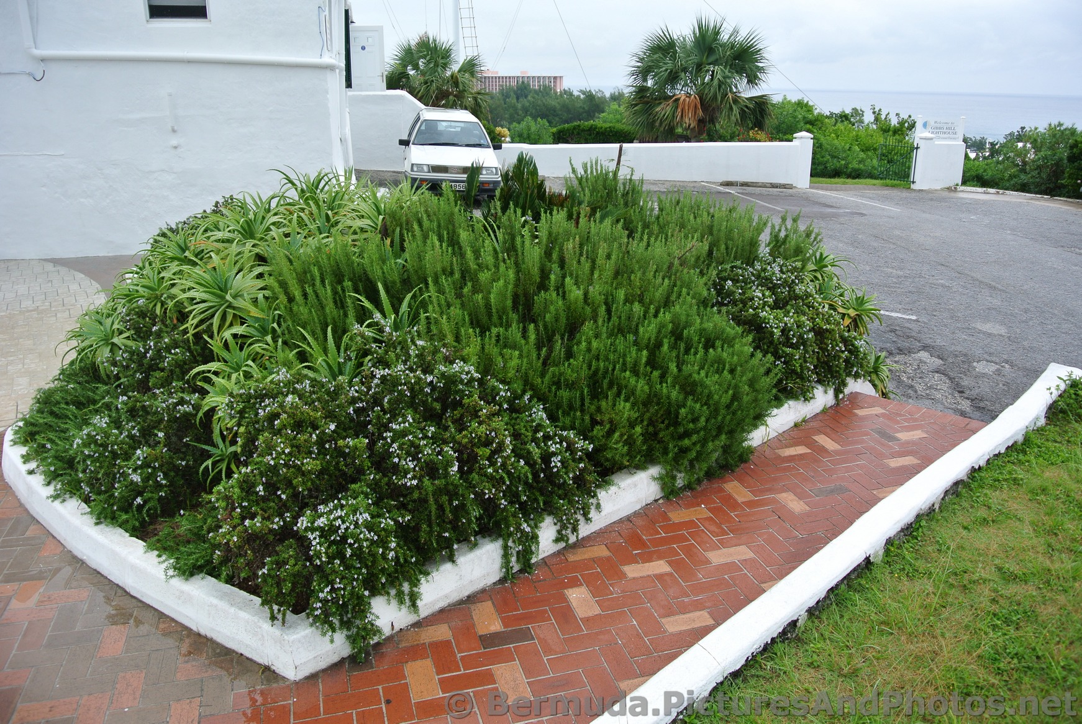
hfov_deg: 67.3
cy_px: 362
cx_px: 541
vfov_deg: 48.0
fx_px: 812
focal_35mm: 27
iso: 100
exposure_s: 1/160
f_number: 3.5
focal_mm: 10
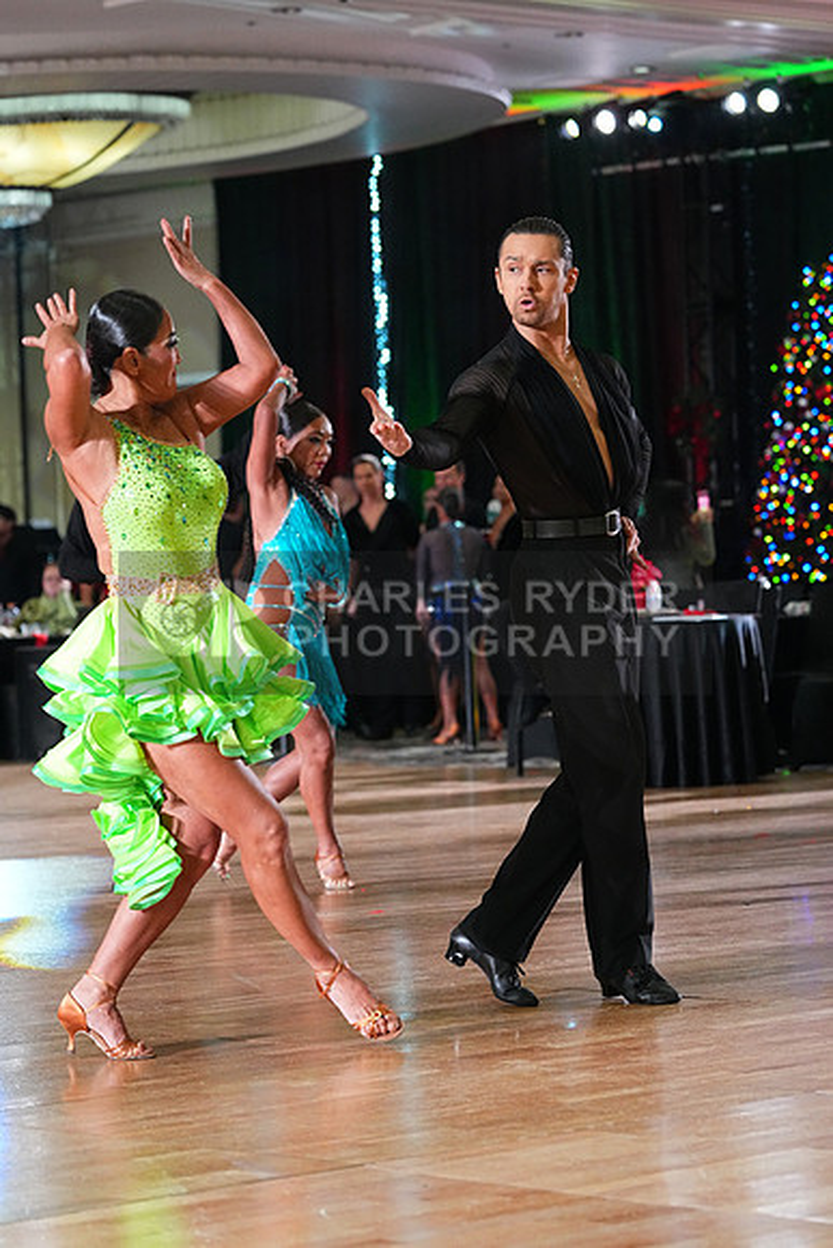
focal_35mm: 112
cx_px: 416
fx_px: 3885
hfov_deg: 12.2
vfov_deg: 18.3
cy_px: 624
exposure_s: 1/400
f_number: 4.5
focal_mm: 112
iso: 8000
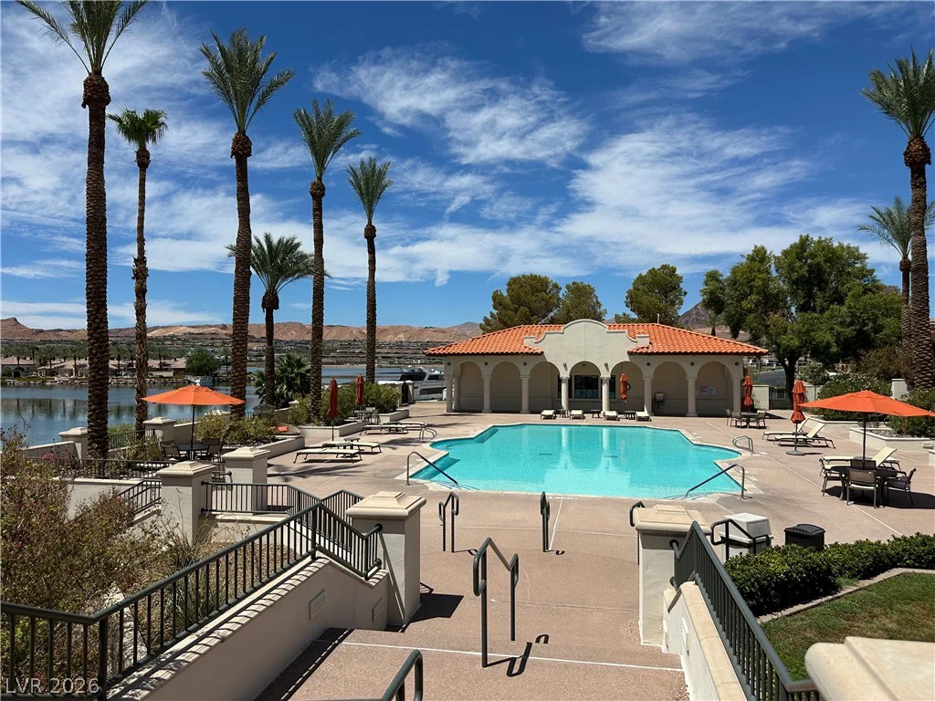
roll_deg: +0.3
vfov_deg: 56.8
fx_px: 648
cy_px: 350
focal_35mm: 24
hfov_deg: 71.6
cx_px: 468
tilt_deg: +0.8
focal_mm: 6.86
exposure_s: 1/9709
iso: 80
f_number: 1.78
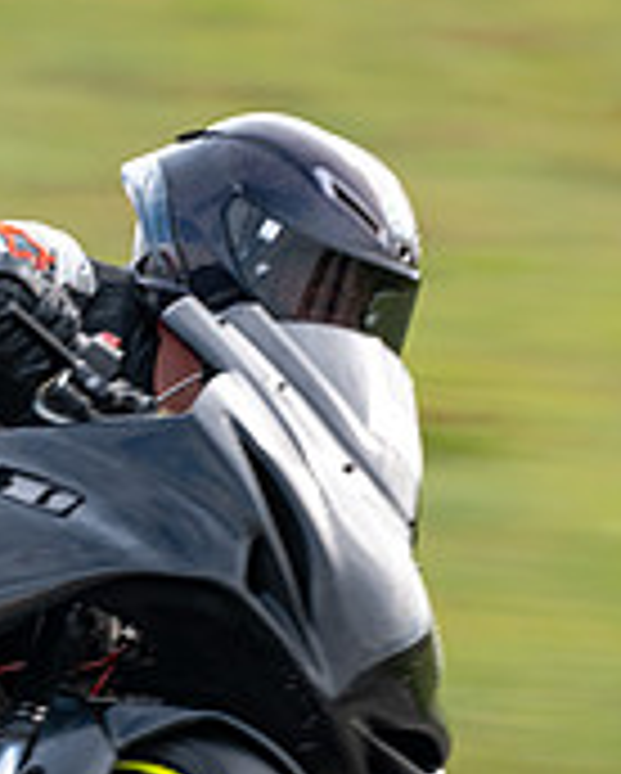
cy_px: 623
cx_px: -302
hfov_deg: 1.2
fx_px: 28965
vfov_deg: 1.5
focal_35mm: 1263
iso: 200
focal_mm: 400
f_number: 10
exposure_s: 1/160
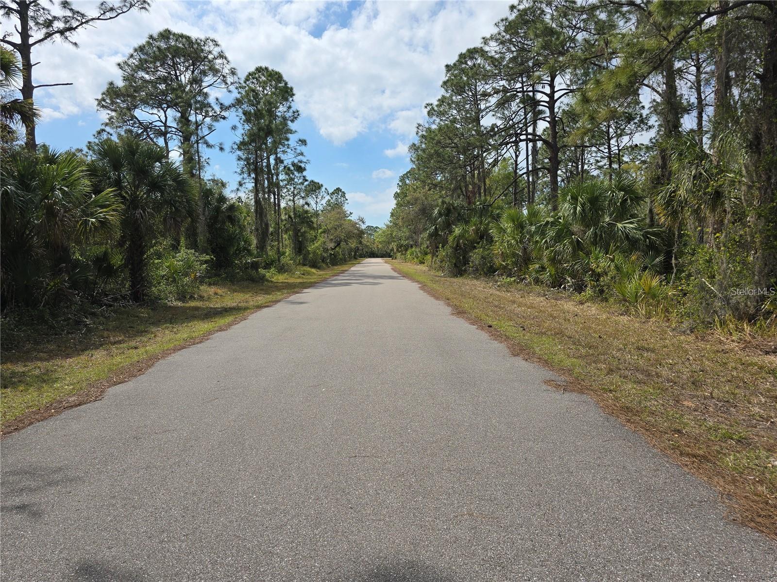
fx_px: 516
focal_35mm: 23
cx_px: 388
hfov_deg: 73.9
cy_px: 291
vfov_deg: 58.9
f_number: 1.7
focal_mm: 6.3
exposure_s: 1/1252
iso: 12
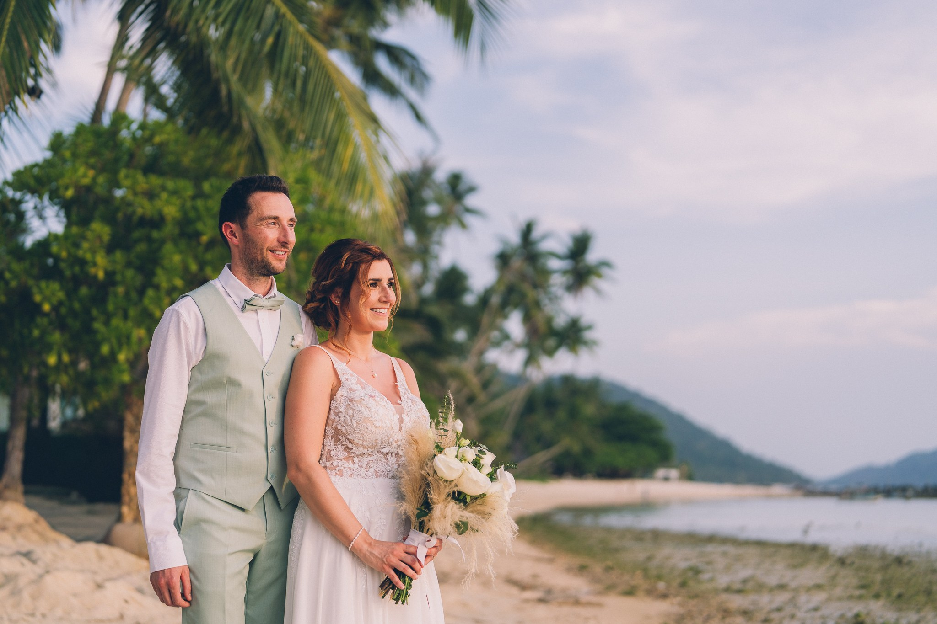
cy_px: 312
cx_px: 468
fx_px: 1301
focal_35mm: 50
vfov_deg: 27.0
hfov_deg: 39.6
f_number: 1.6
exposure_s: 1/1600
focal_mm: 50
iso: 100
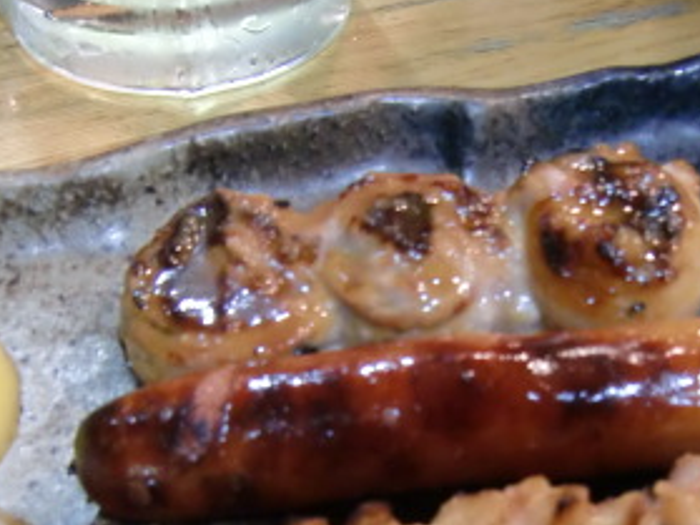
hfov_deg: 34.9
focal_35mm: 55
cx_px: 414
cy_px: 467
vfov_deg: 25.7
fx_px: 1112
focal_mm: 4.3
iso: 400
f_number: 3.2
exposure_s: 1/8
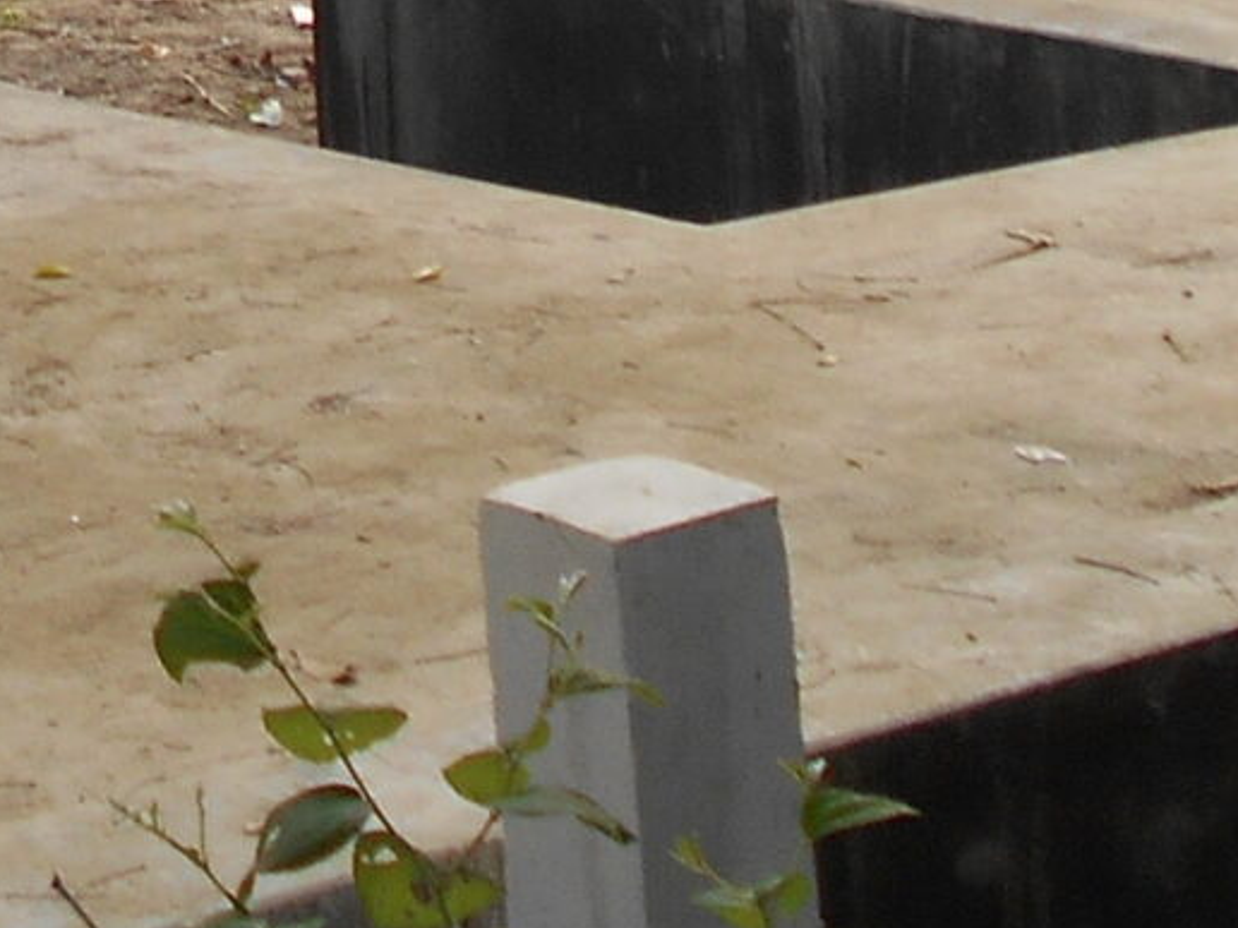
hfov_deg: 14.4
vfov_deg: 10.4
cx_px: -509
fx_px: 4614
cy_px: -1077
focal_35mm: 129
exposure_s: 1/125
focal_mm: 4.6
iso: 80
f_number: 3.2
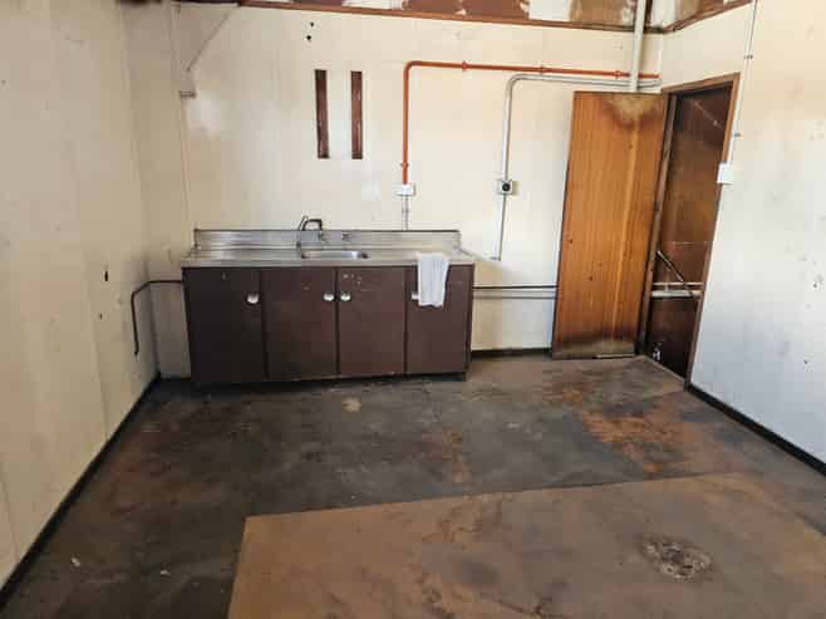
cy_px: 310
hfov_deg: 73.9
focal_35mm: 23
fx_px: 549
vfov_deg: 58.8
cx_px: 413
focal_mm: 6.3
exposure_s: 1/240
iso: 1250
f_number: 1.7
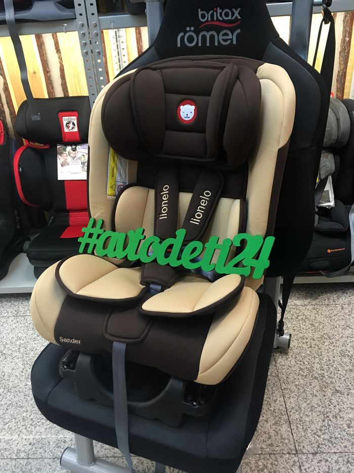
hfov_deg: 48.2
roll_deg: +3.4
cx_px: 177
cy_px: 236
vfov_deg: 61.7
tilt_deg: -31.3
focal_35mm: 29
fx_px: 396
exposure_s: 1/33
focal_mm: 4.15
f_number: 2.2
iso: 160
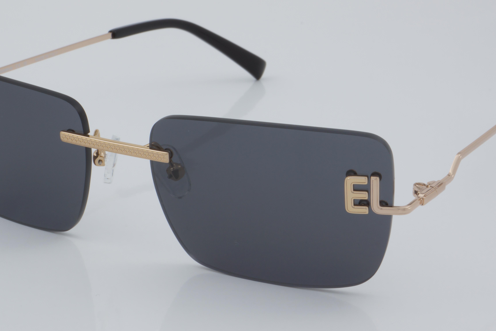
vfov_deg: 13.7
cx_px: 245
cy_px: 154
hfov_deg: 20.4
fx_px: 1378
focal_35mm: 100
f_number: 32
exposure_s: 1/4
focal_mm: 50
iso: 100
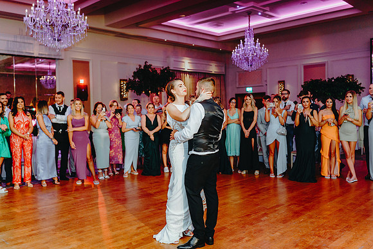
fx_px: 363
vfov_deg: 37.9
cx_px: 186
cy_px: 124
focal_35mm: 35
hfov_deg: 54.4
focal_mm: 35
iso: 1600
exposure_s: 1/250
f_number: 2
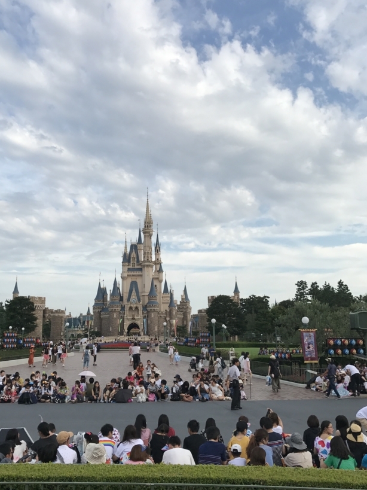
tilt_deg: +11.3
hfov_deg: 40.6
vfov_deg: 52.6
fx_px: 495
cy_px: 245
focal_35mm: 35
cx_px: 153
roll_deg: -0.4
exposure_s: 1/1681
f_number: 1.8
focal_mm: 3.99
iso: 20
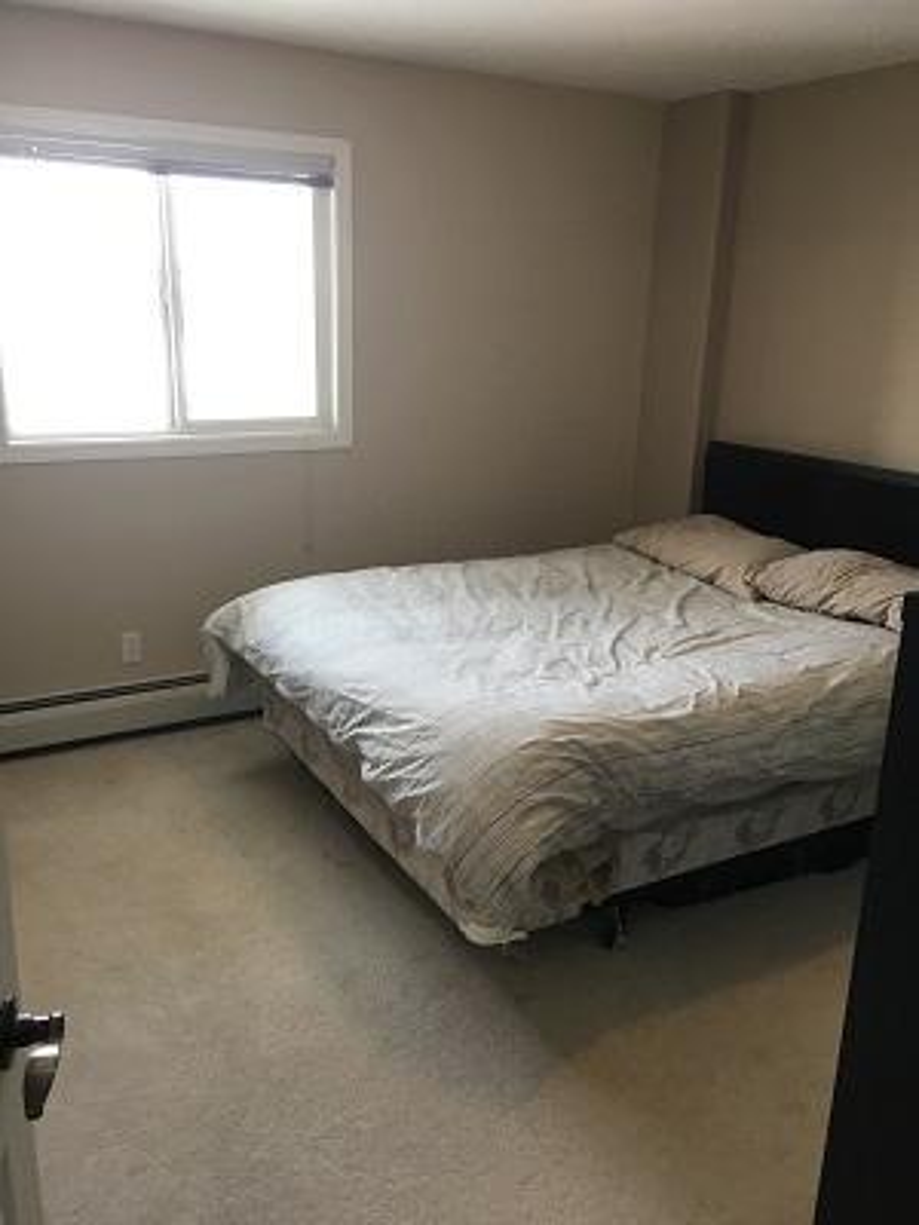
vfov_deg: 61.7
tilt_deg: -17.5
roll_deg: -1.8
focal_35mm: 29
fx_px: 1027
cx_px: 460
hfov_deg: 48.2
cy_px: 612
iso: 80
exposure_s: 1/30
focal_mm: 4.15
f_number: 2.2
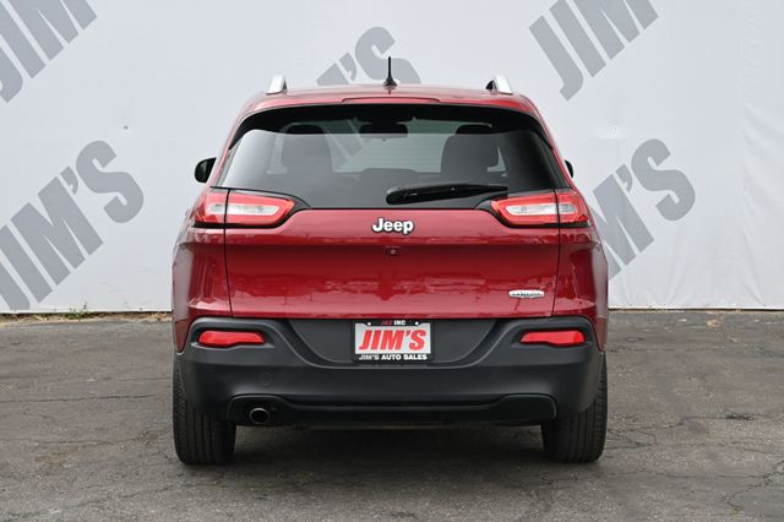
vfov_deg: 20.1
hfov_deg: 29.9
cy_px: 261
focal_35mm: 68
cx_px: 392
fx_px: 1469
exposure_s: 1/250
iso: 360
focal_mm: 45
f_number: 6
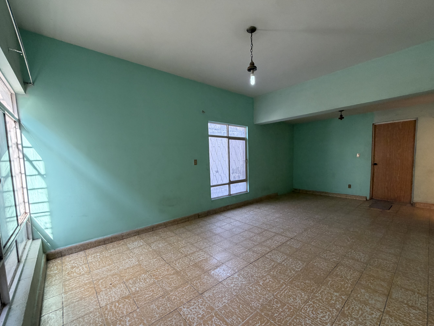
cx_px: 231
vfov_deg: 81.6
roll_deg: +0.9
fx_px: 188
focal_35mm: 15
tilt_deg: -5.7
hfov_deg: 98.0
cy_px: 173
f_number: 2.2
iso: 250
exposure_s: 1/120
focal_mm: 2.22
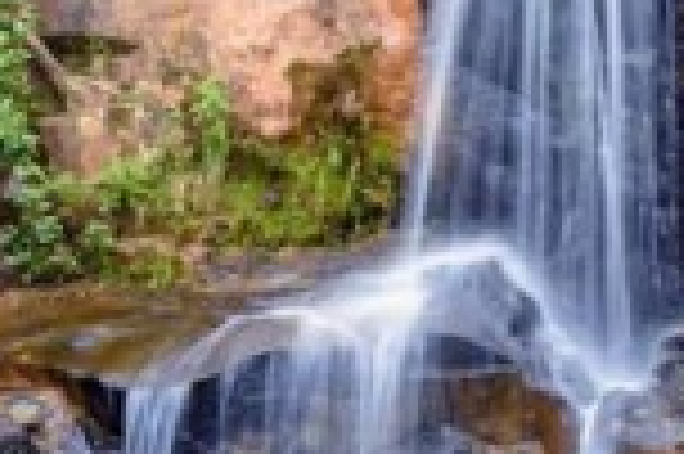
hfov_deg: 13.0
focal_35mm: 158
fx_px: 2999
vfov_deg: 8.7
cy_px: 240
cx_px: 315
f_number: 22
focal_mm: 20
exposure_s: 1/3
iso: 200
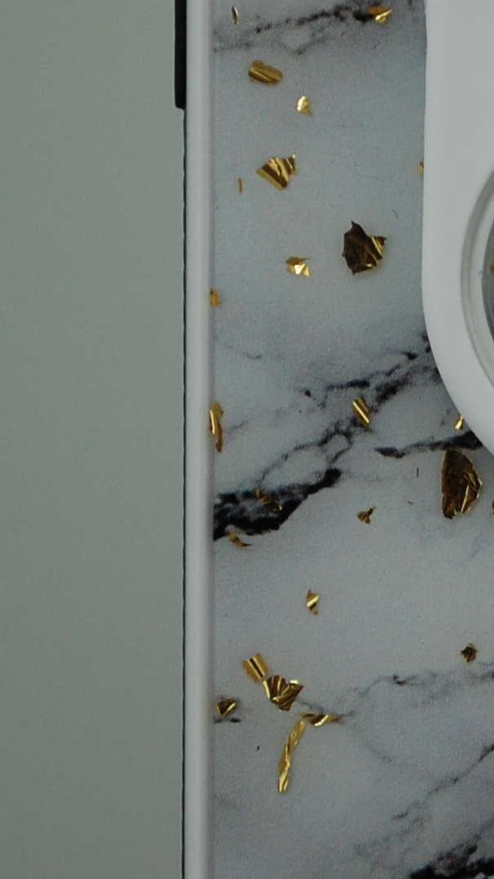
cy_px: 317
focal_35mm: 210
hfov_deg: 5.7
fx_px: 4890
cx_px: 697
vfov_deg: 10.3
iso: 400
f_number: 5.6
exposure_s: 1/100
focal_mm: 48
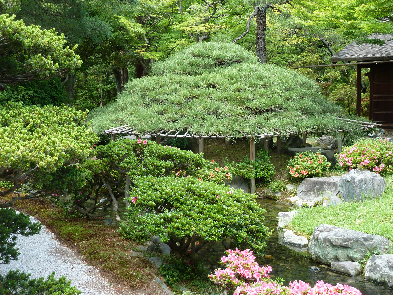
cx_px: 196
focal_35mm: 52
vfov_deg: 28.0
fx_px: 590
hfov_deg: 36.8
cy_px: 148
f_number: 3.8
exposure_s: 1/40
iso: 80
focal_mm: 8.5
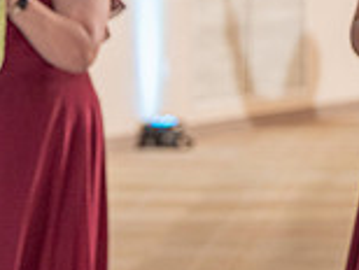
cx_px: -298
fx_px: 2701
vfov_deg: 5.7
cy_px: 62
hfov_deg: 7.4
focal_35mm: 260
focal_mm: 72
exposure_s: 1/200
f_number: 3.2
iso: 1600
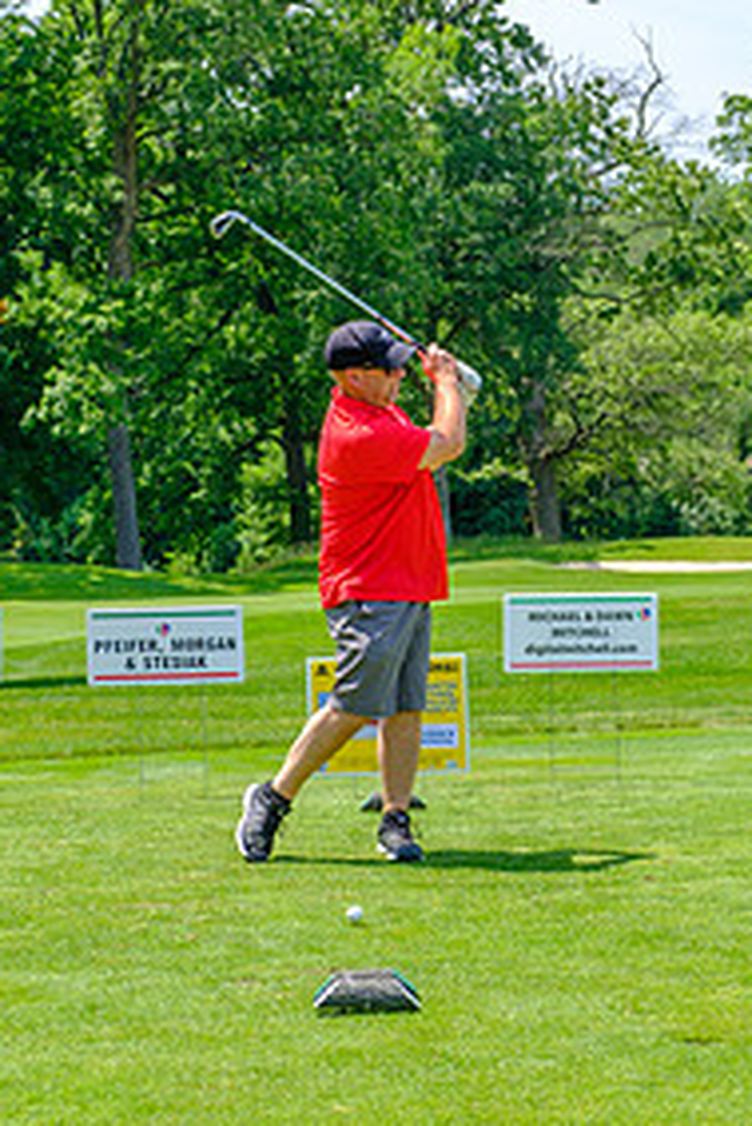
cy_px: 501
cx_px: 450
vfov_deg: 21.0
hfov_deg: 14.1
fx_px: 3035
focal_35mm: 97
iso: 200
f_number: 5
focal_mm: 40.7
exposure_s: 1/500
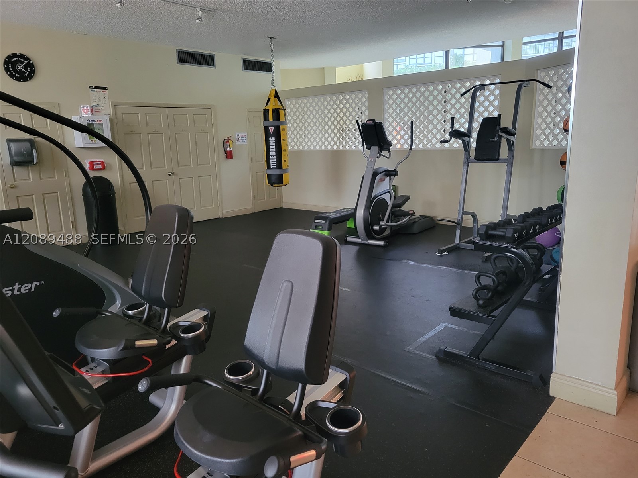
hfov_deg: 67.3
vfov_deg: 53.1
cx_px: 319
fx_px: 479
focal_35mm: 26
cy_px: 239
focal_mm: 5.4
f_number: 1.8
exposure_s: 1/24
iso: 640
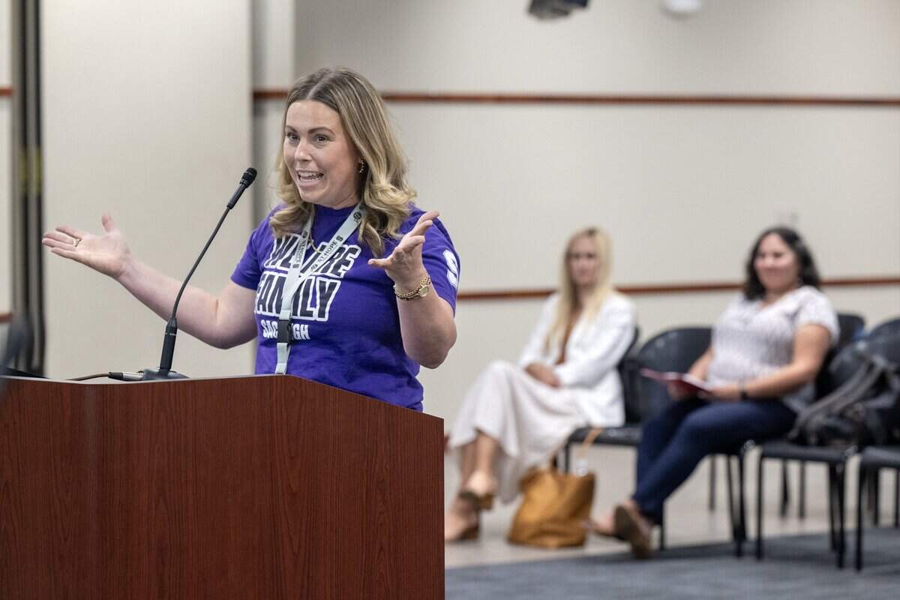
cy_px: 300
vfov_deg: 9.5
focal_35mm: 145
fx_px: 3625
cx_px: 450
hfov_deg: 14.2
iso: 2500
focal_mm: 145
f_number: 5
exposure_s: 1/125
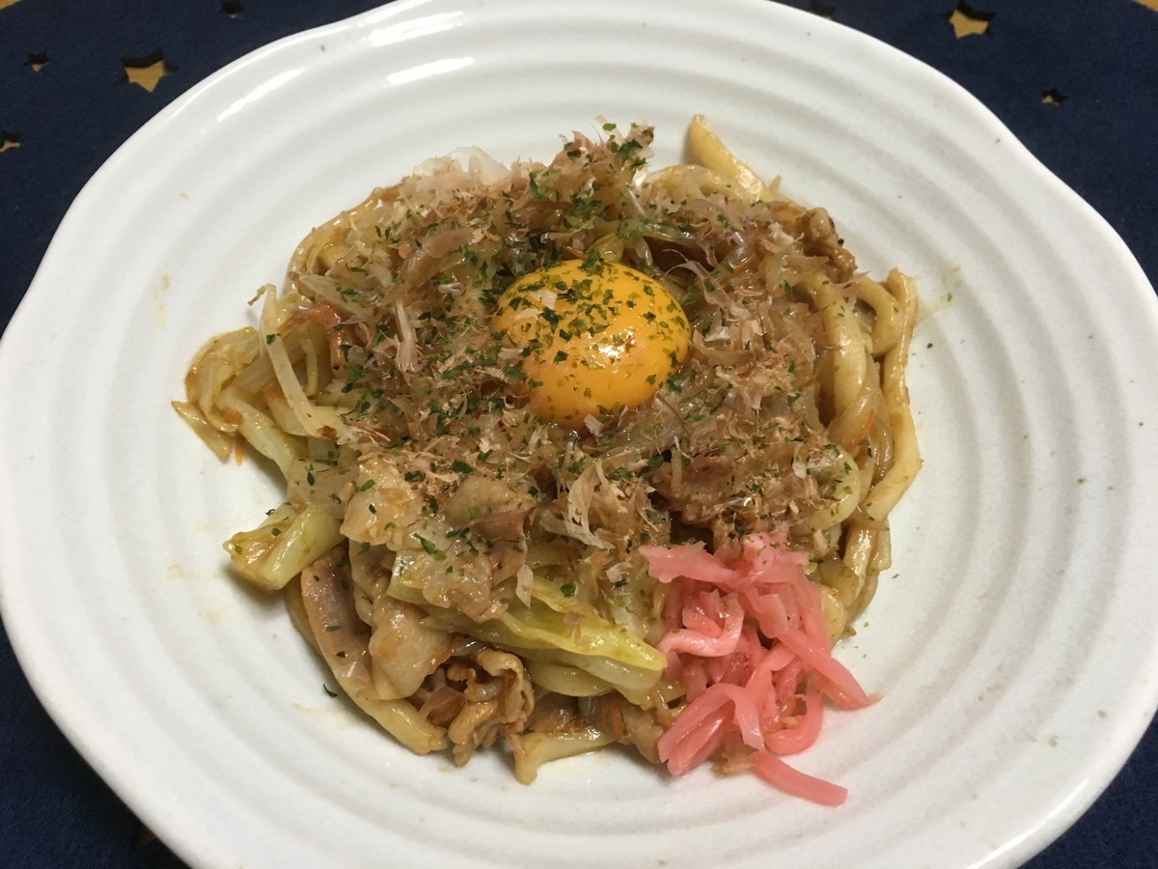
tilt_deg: -57.3
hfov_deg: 61.7
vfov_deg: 48.2
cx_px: 579
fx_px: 970
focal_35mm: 29
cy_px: 434
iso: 200
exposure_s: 1/33
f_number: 2.2
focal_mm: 4.15
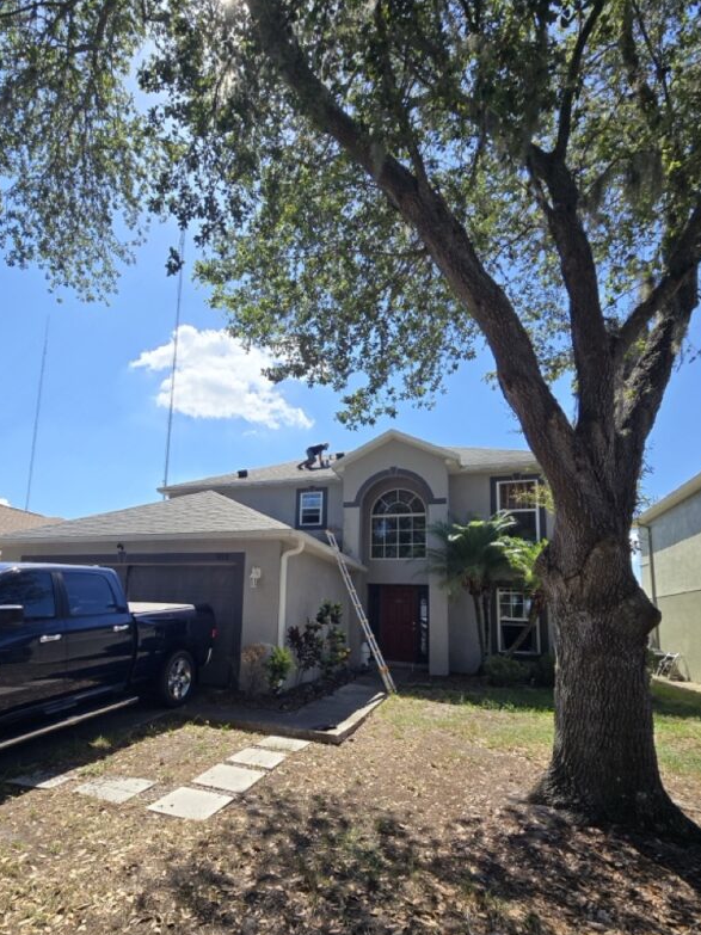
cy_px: 547
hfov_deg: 73.4
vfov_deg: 90.2
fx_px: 459
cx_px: 260
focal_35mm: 17
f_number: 2.2
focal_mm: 2.2
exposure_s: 1/1601
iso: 50
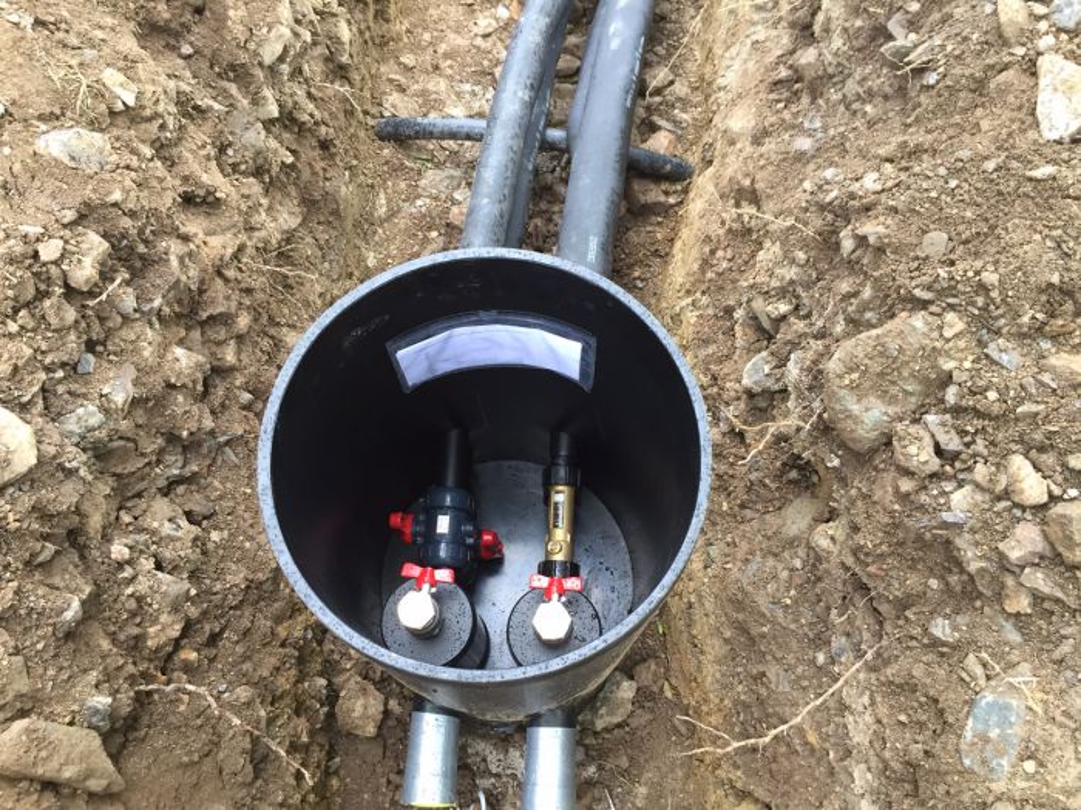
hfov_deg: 61.7
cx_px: 540
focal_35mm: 29
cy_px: 405
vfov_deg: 48.2
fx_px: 906
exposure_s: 1/30
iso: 40
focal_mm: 4.15
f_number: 2.2
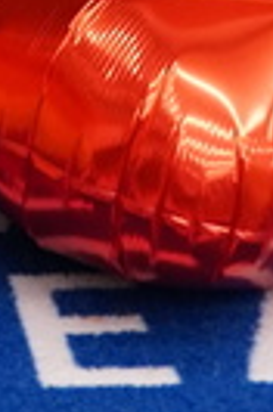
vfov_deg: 6.5
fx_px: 3179
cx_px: -448
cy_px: -1007
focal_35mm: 278
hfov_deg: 4.8
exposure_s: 1/125
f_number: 2.8
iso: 1000
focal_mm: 24
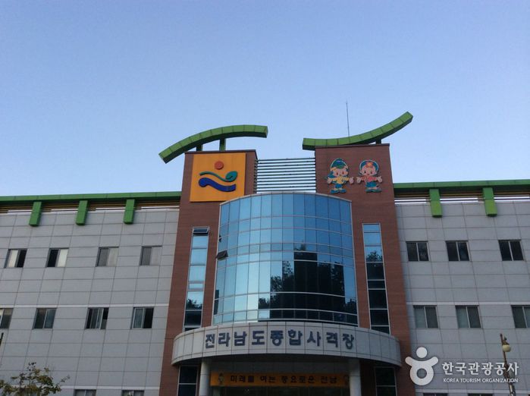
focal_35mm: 33
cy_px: 198
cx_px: 265
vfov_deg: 42.8
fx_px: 504
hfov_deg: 55.4
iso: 40
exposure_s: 1/60
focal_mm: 3.3
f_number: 2.4
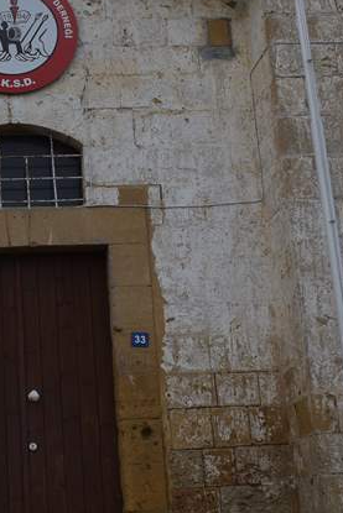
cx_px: 43
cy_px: 178
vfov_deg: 25.9
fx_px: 1114
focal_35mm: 78
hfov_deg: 17.3
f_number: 8
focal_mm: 18
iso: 125
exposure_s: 1/250
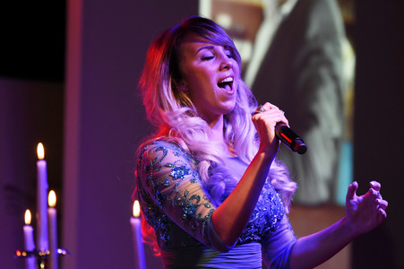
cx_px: 202
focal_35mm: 380
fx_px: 4261
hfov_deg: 5.4
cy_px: 134
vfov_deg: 3.6
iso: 3200
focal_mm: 380
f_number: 5.6
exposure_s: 1/250
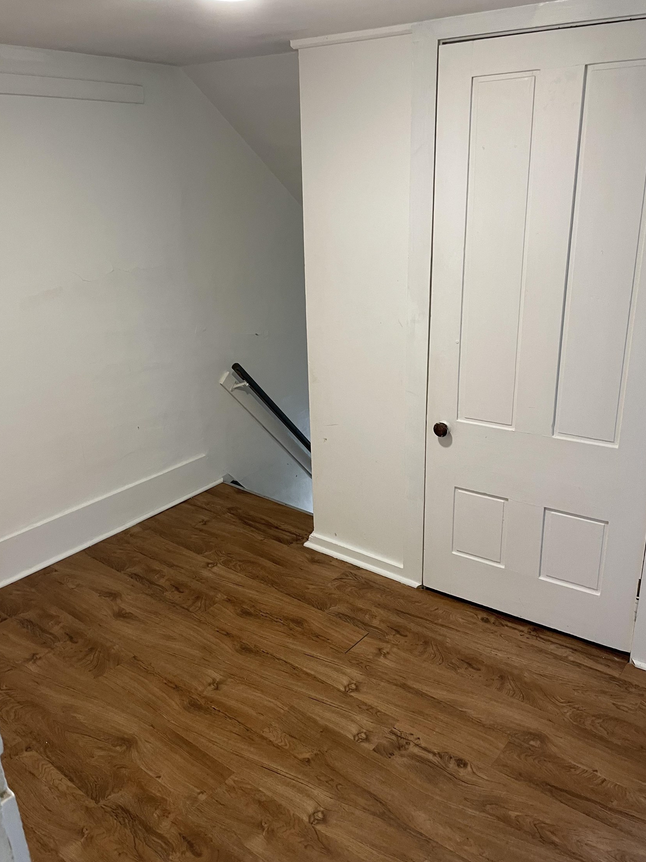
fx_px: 672
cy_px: 432
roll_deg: +1.6
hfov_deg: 51.4
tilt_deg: -20.7
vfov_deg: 65.3
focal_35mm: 27
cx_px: 324
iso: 160
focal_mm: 4.2
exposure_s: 1/60
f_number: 1.6
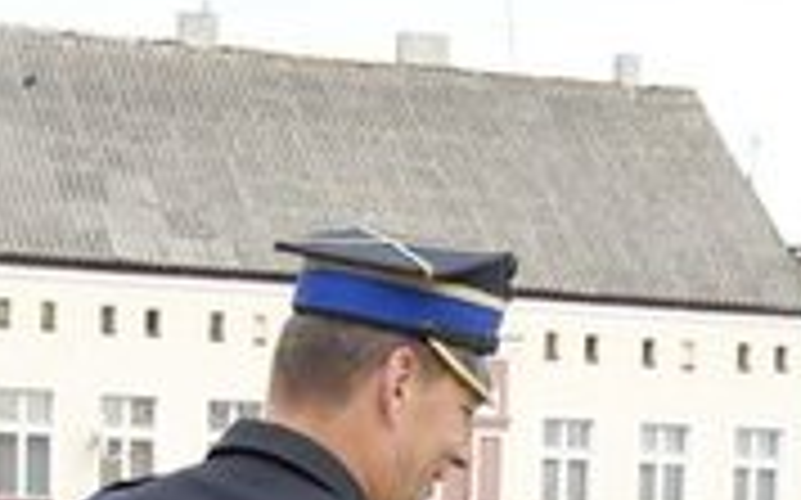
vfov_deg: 9.3
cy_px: 919
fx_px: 2923
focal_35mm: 134
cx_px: 513
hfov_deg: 15.6
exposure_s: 1/80
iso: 100
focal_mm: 24
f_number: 7.1
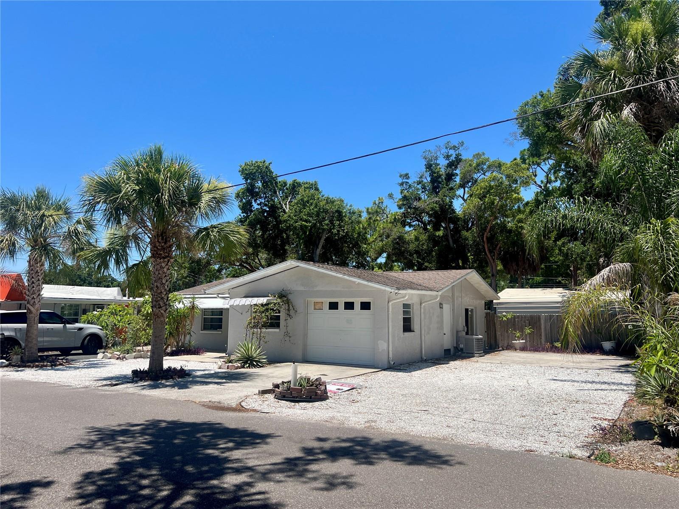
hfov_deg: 67.3
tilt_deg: +5.9
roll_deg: -0.2
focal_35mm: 26
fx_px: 510
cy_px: 254
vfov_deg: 53.1
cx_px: 340
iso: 50
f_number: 1.5
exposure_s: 1/4444
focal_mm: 5.7
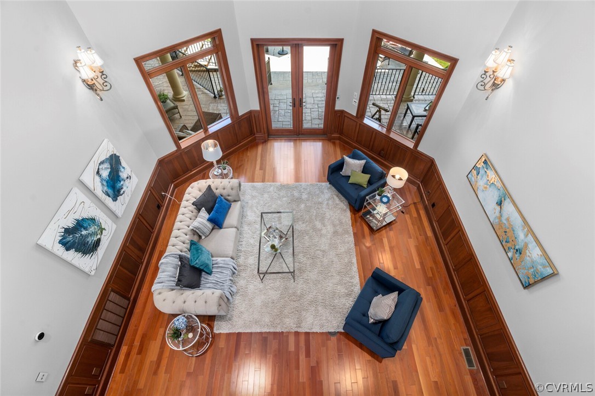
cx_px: 298
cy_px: 198
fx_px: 264
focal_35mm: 16
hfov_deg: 96.8
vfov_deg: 73.7
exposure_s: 1/6
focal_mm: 16
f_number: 7.1
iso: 640
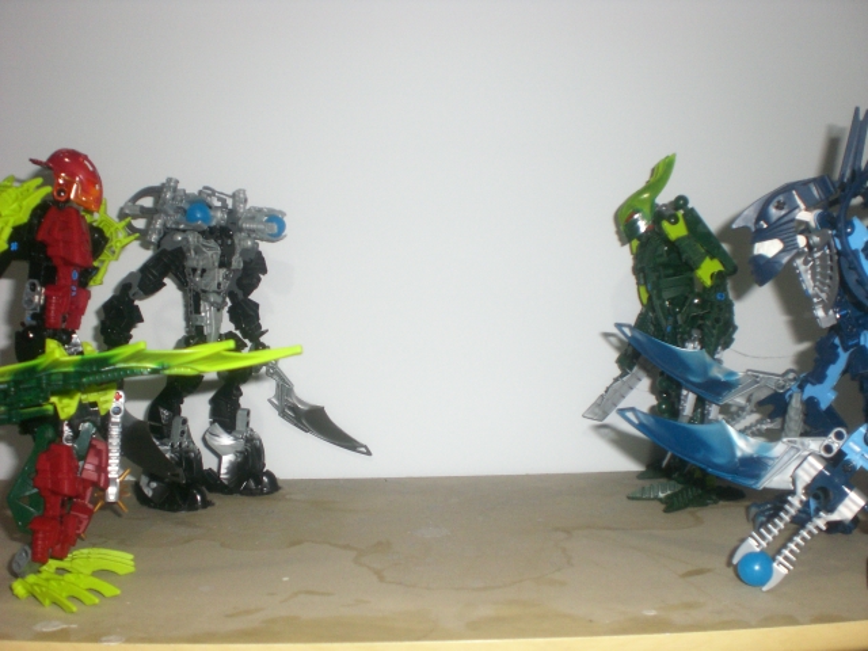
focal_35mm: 38
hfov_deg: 49.0
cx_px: 434
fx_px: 953
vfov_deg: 37.7
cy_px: 326
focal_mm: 6.3
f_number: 3.1
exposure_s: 1/60
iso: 200
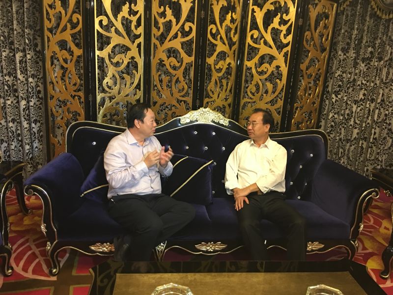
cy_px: 148
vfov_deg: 48.2
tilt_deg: -14.7
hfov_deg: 61.7
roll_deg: -4.1
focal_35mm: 29
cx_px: 196
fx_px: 329
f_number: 2.2
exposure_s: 1/10
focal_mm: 4.15
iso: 100
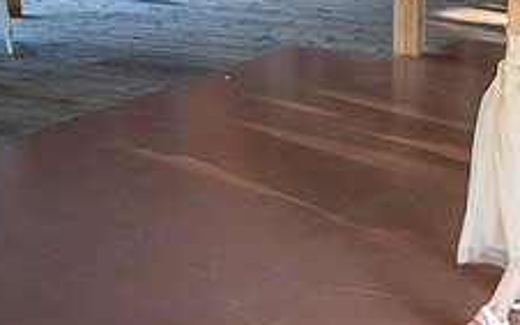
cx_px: 635
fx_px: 963
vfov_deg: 18.8
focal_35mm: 68
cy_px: 25
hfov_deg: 26.6
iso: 560
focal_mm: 26
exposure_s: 1/125
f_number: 2.8
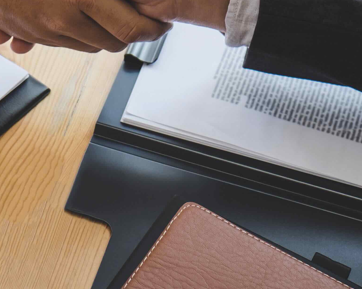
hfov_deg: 15.0
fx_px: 1371
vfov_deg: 11.8
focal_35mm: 128
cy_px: -66
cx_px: 133
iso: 200
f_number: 3.2
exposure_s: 1/100
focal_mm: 28.9
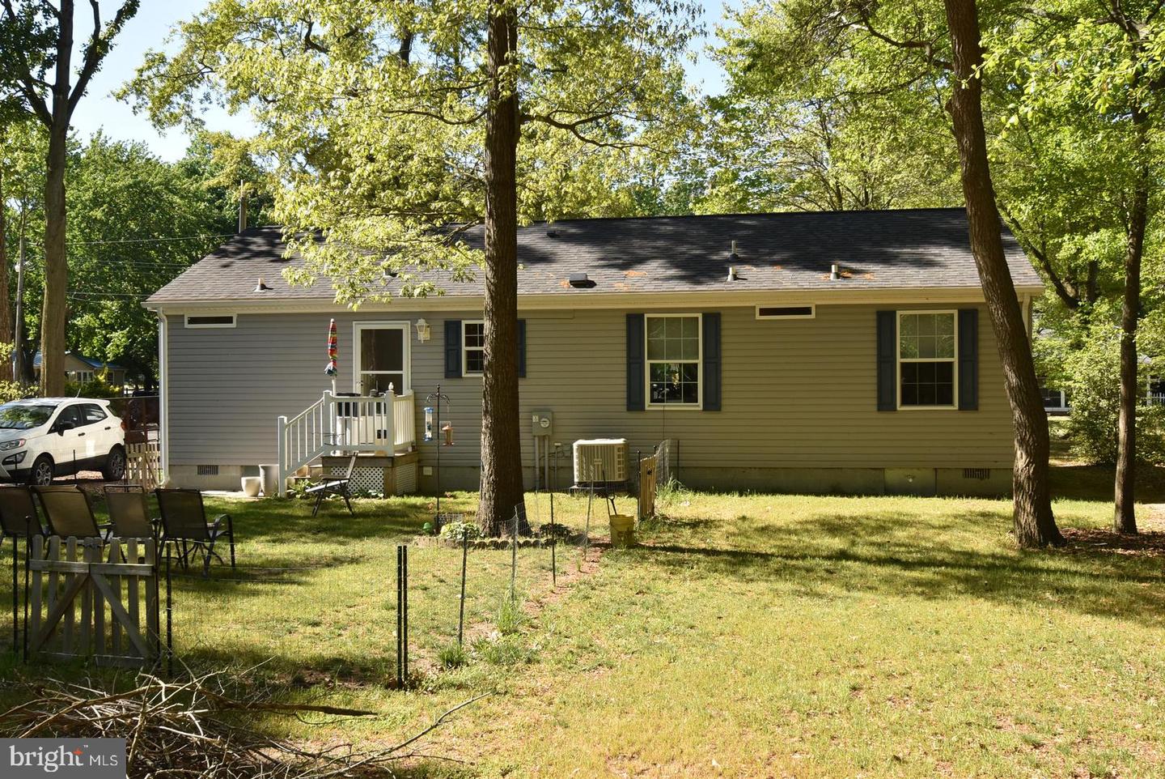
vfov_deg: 35.5
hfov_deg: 51.3
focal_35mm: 38
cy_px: 390
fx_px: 1214
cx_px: 582
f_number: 13
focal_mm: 25
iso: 400
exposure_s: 1/200
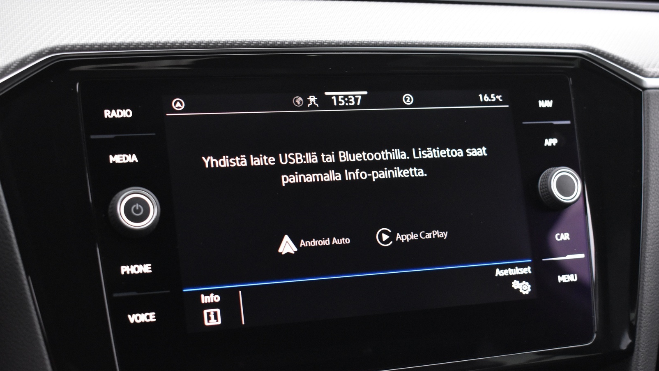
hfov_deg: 37.5
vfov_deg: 21.6
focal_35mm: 56
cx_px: 330
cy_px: 216
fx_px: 970
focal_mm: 35
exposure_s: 1/13
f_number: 4.5
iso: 3200
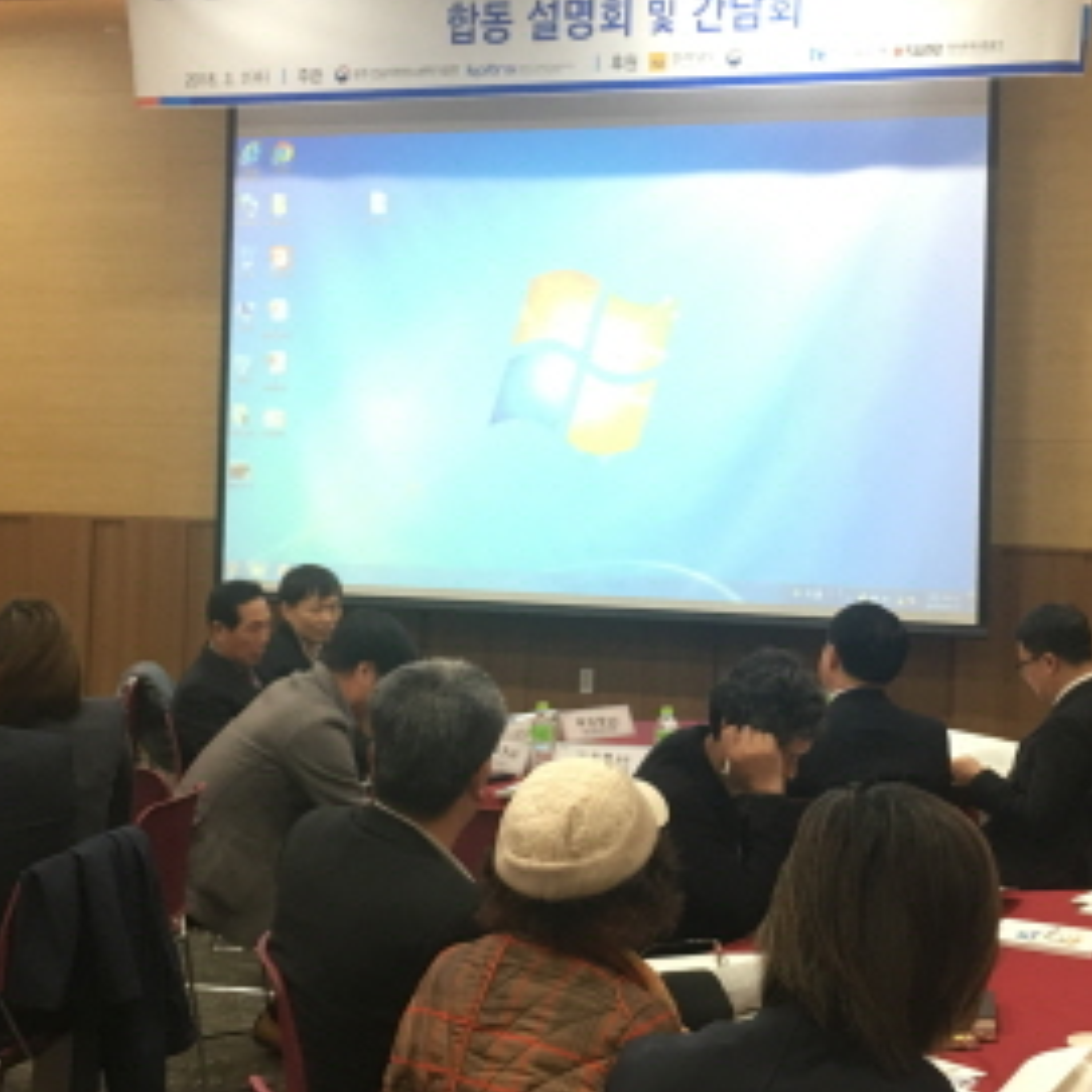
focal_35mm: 52
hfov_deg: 32.5
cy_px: 443
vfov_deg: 32.7
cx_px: 725
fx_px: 1856
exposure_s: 1/30
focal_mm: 4.15
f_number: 2.2
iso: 80
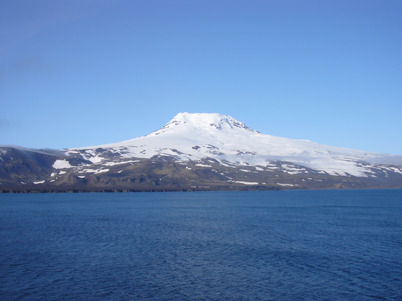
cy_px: 150
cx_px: 201
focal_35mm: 46
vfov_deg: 31.5
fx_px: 534
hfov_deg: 41.2
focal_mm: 7.5
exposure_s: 1/400
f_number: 7.1
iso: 80
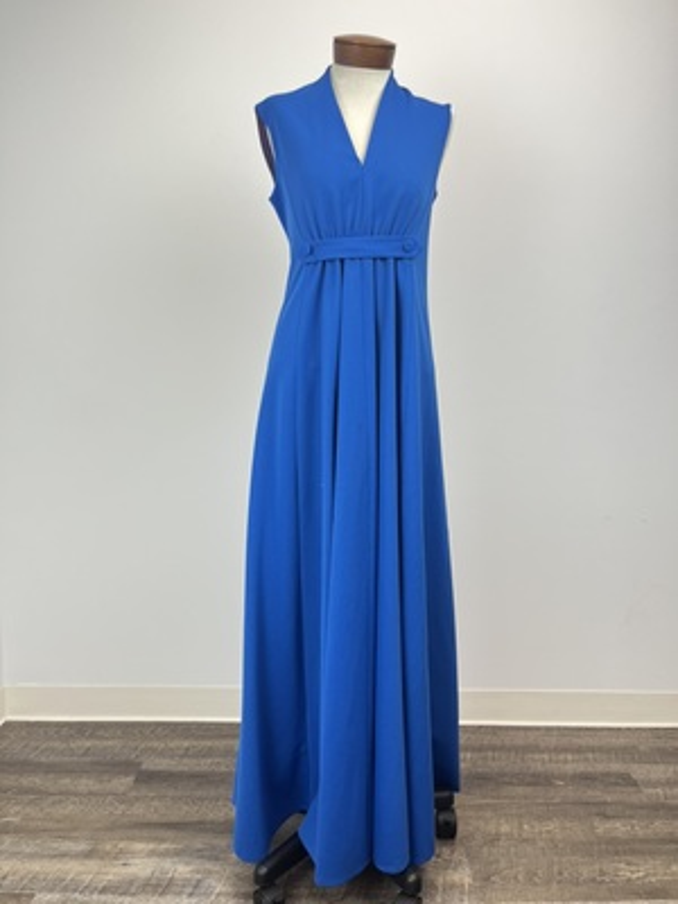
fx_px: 679
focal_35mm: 26
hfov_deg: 53.1
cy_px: 452
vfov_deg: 67.3
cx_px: 339
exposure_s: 1/120
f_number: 1.6
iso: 64
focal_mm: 5.1
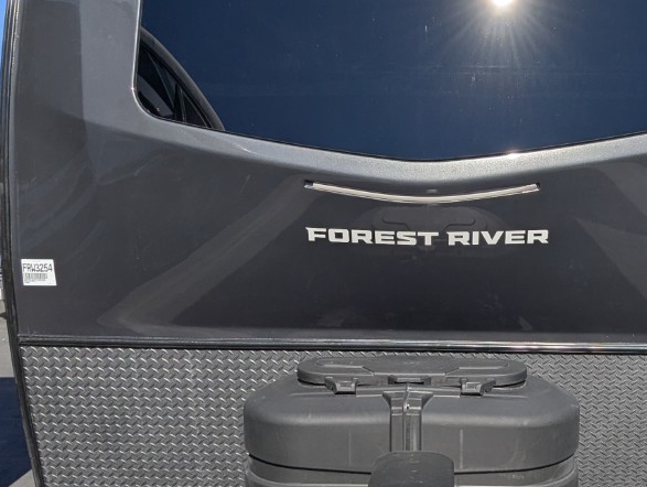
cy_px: 245
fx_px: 711
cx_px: 452
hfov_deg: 47.8
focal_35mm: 38
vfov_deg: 37.8
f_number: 2.2
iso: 44
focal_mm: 2.35
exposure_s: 1/1721
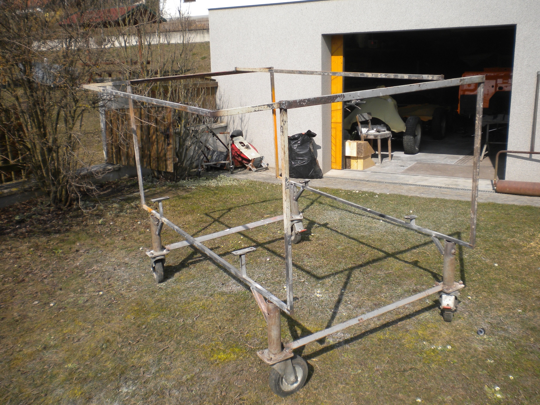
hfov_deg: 52.6
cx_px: 270
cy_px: 202
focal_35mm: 35
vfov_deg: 40.7
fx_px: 546
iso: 80
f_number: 4.6
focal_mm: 6.3
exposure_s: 1/703
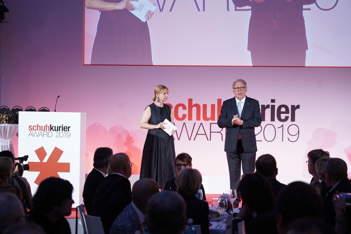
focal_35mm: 91
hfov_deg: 22.4
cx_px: 176
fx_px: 887
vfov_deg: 15.0
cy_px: 117
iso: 1600
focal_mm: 91
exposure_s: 1/80
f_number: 4.5
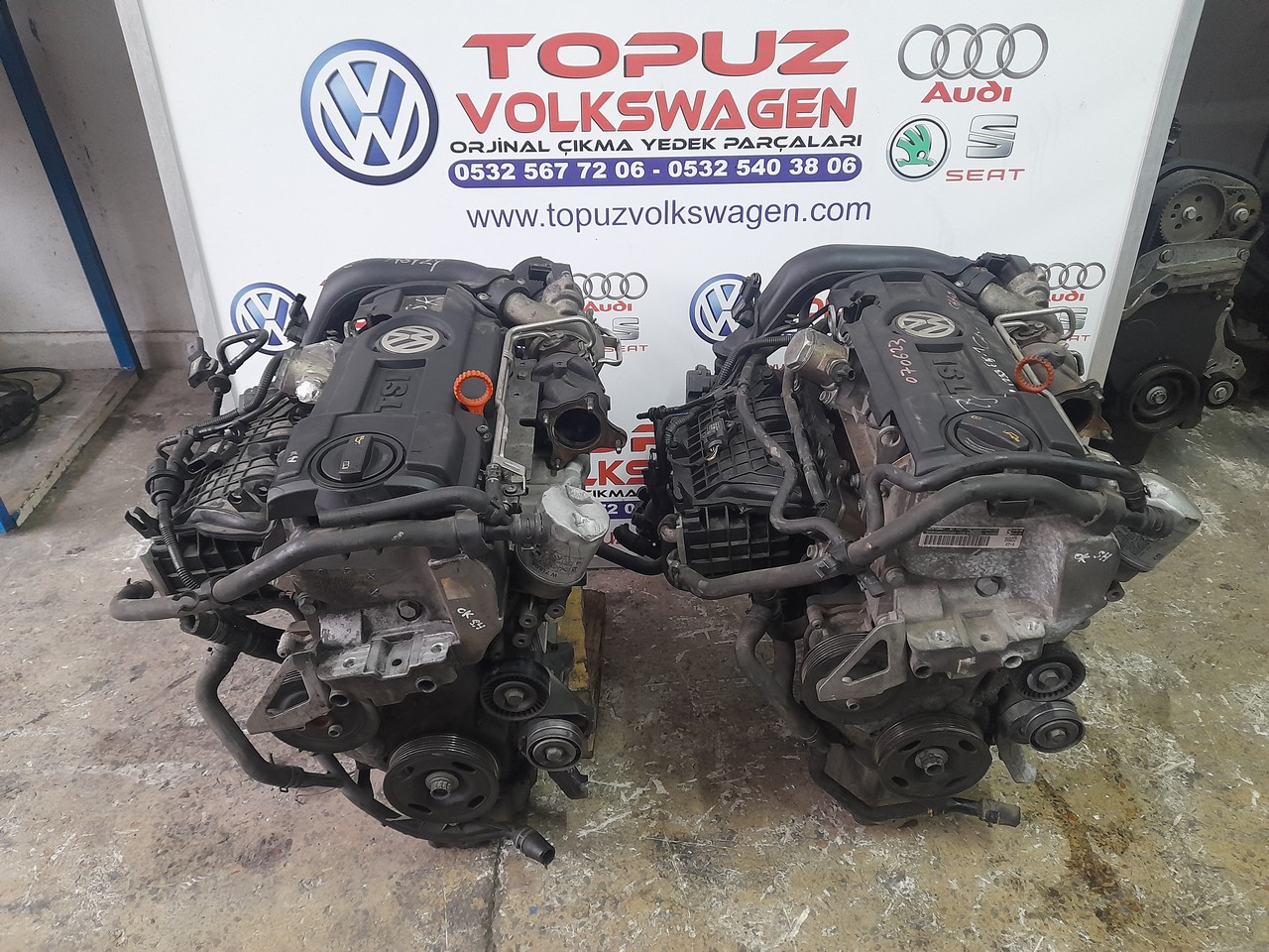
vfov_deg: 54.9
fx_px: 916
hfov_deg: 69.4
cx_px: 634
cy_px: 476
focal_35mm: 25
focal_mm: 4.6
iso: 250
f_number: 2
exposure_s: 1/30
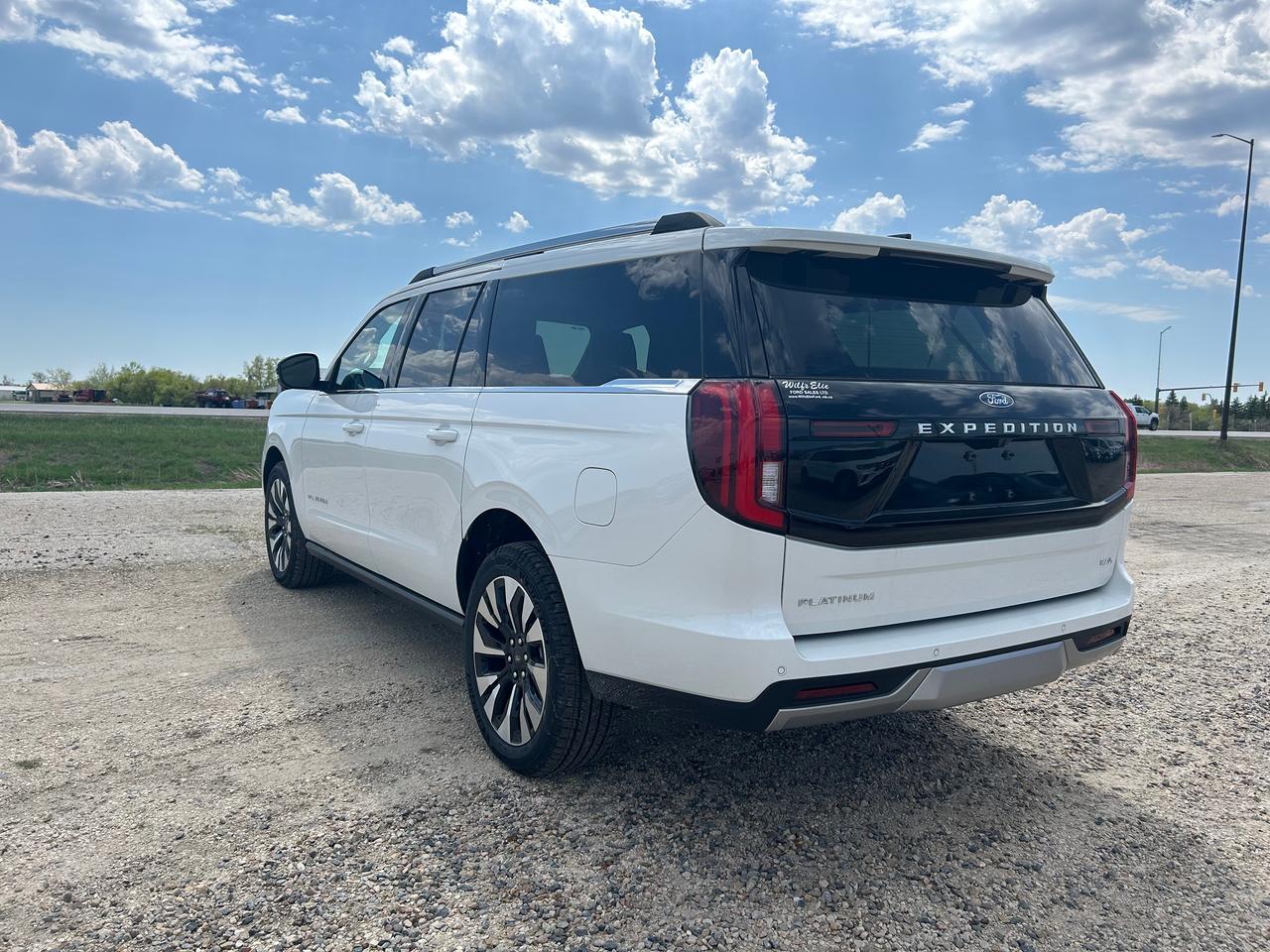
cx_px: 635
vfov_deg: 53.1
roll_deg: -1.6
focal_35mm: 26
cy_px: 476
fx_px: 954
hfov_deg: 67.3
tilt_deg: -4.5
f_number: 1.5
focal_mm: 5.7
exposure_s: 1/6211
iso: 50
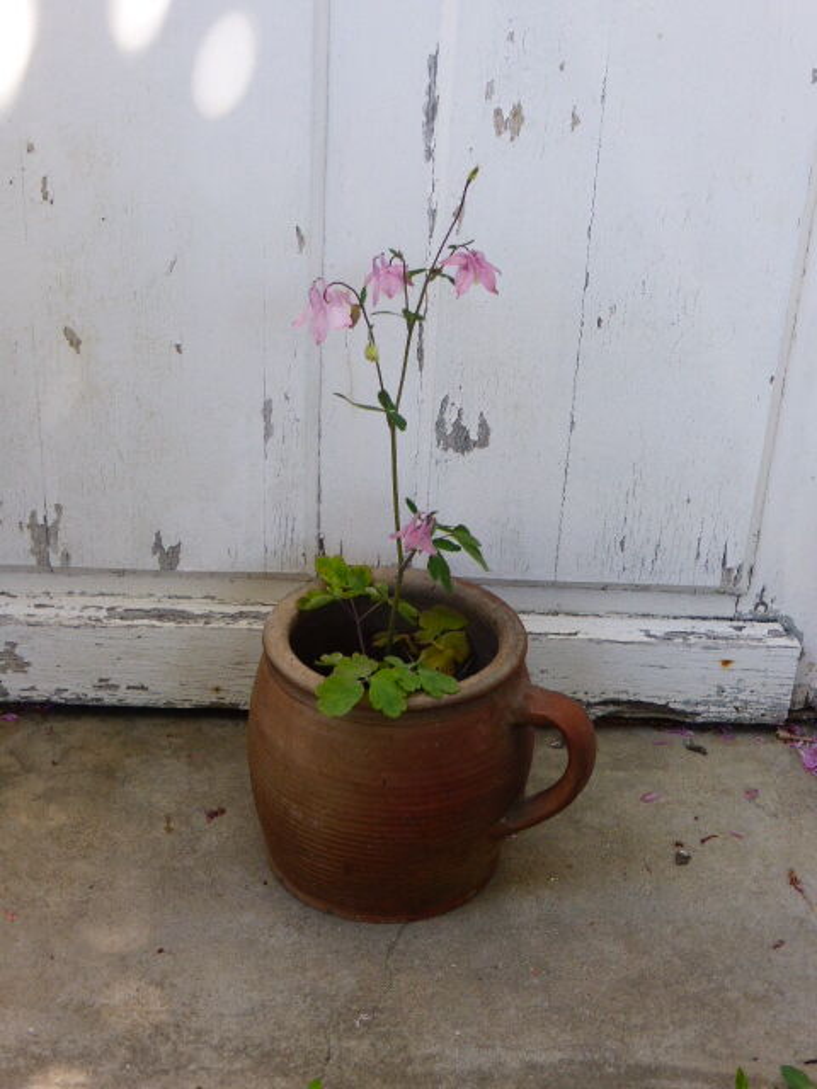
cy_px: 544
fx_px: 1479
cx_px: 408
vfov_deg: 40.4
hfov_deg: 30.9
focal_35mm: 47
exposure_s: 1/80
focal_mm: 8.5
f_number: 4.2
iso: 100
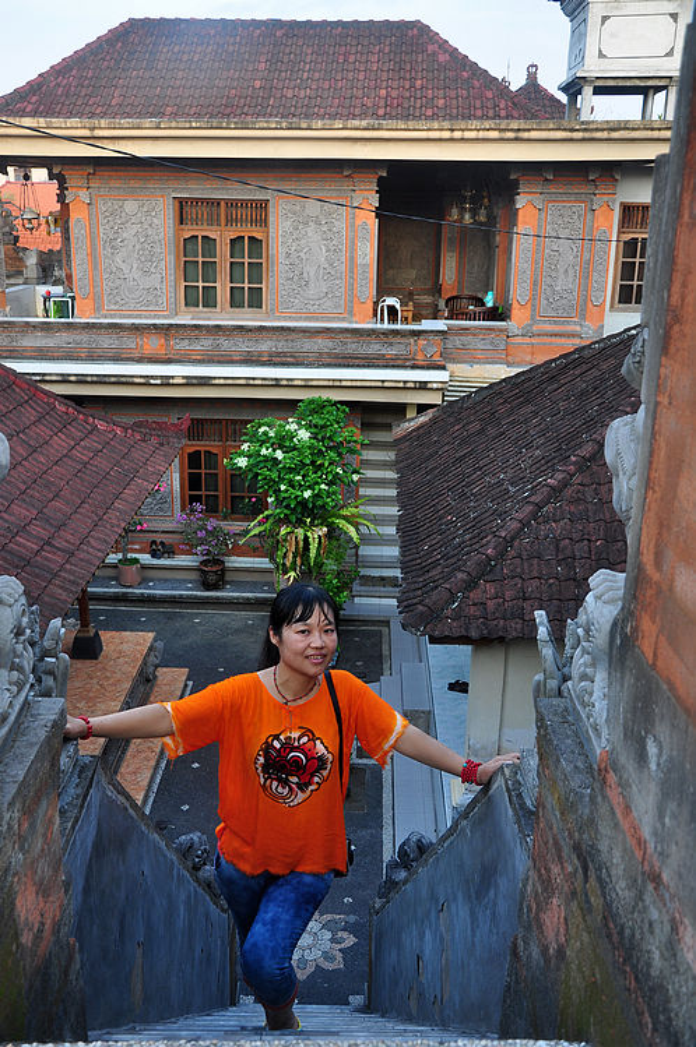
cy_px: 524
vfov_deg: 57.3
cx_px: 348
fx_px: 960
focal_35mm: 33
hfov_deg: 39.9
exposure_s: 1/60
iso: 200
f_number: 6.3
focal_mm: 22
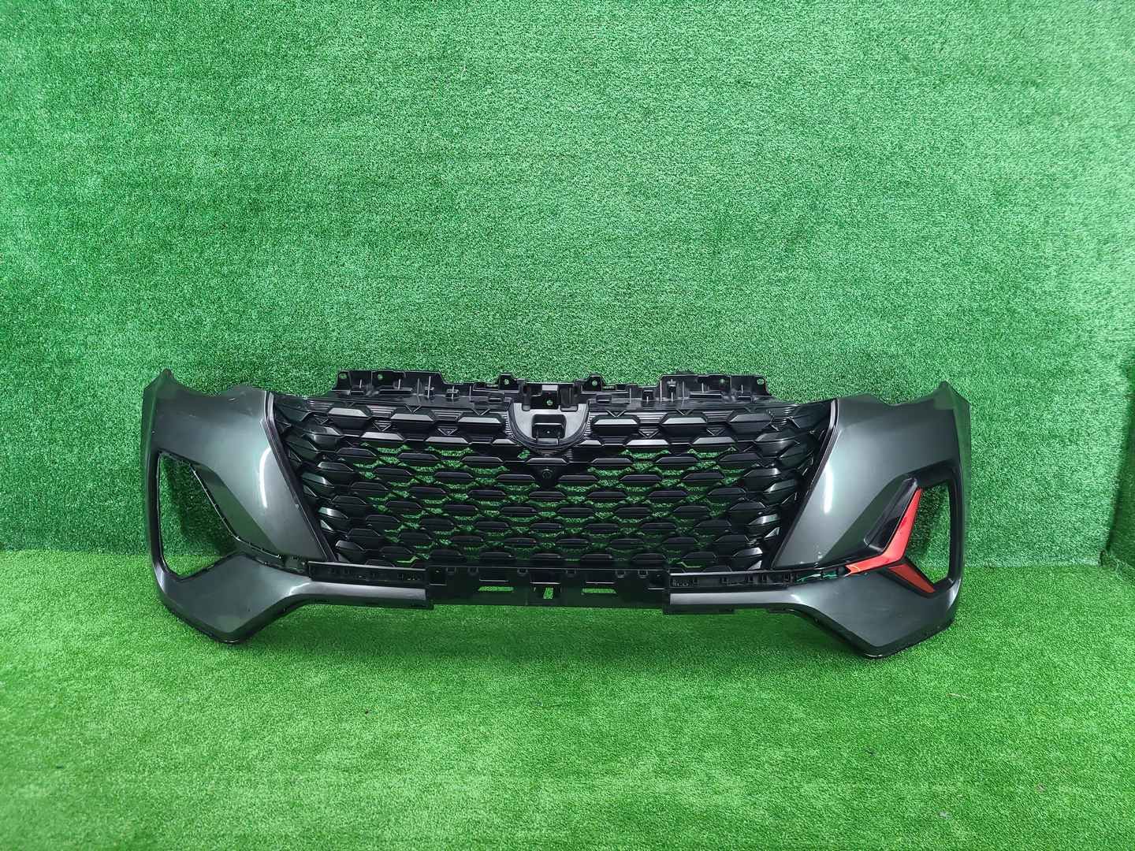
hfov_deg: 67.3
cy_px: 426
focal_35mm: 26
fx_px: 852
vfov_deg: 53.1
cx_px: 568
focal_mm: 5.4
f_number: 1.8
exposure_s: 1/50
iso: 284
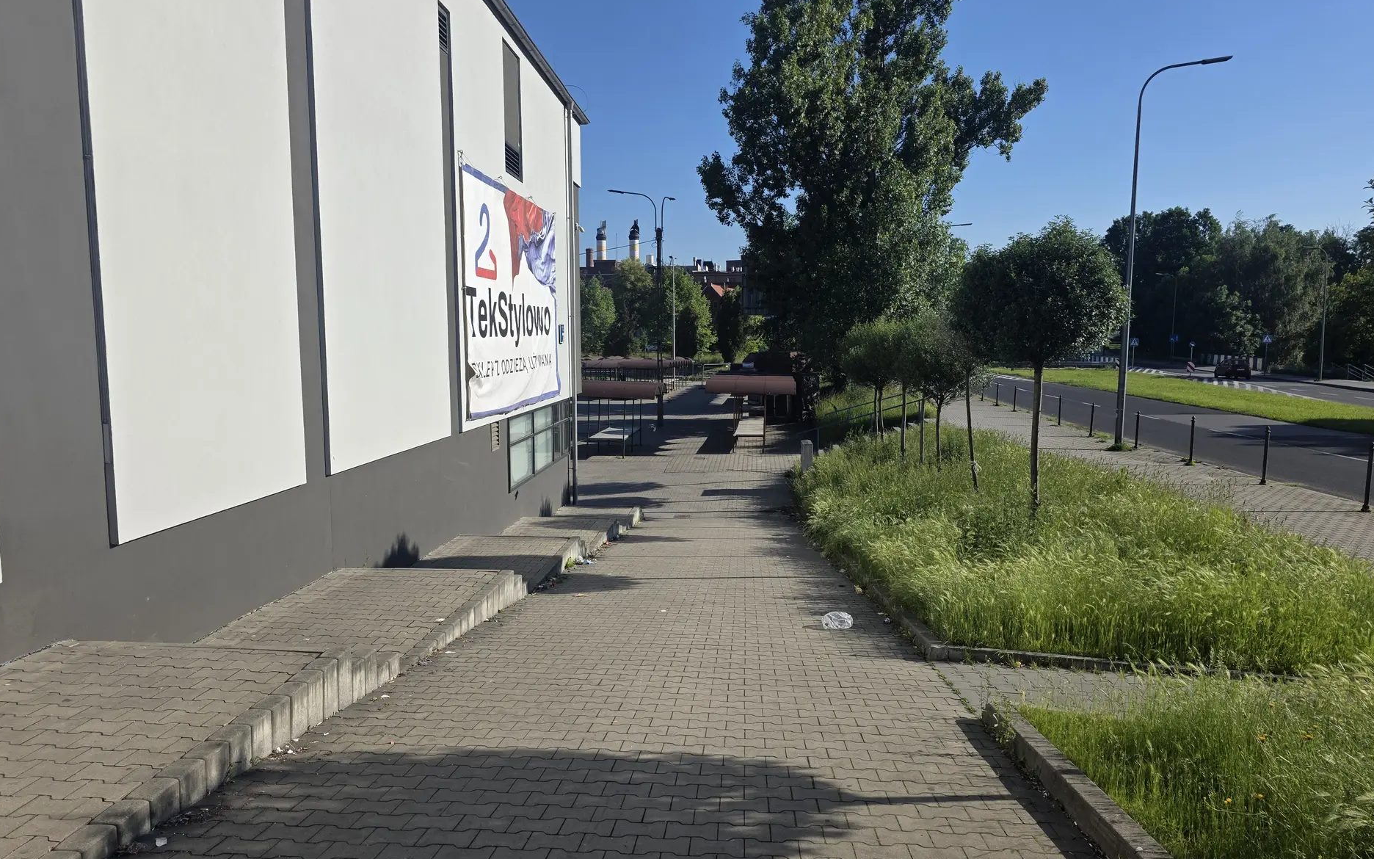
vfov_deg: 49.3
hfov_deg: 72.5
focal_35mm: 25
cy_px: 438
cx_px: 697
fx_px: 936
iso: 80
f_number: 1.7
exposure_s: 1/6809
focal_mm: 6.3
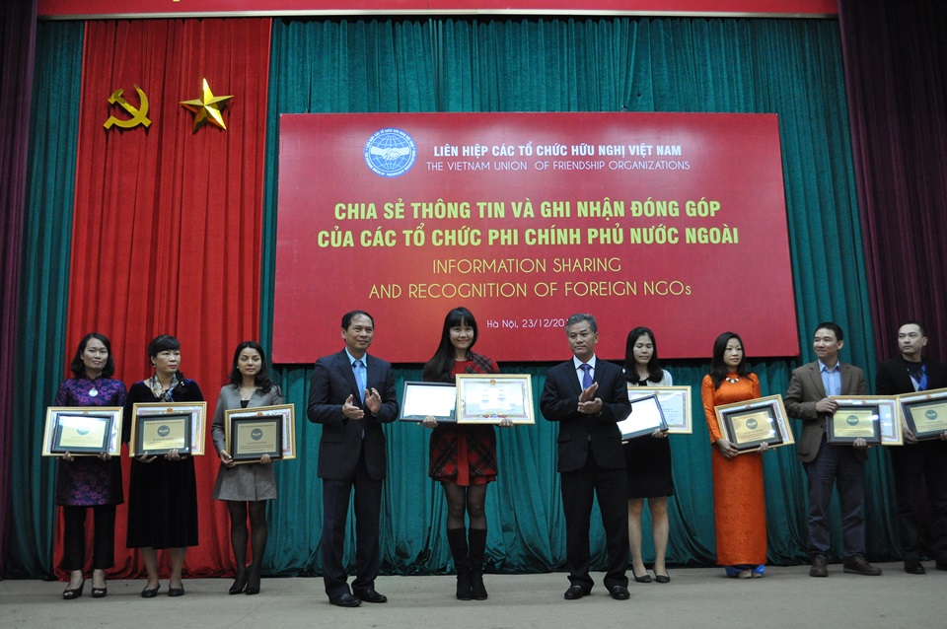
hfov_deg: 53.2
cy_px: 314
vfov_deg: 36.8
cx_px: 474
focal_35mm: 36
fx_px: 946
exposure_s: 1/60
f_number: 4
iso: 1600
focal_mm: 24
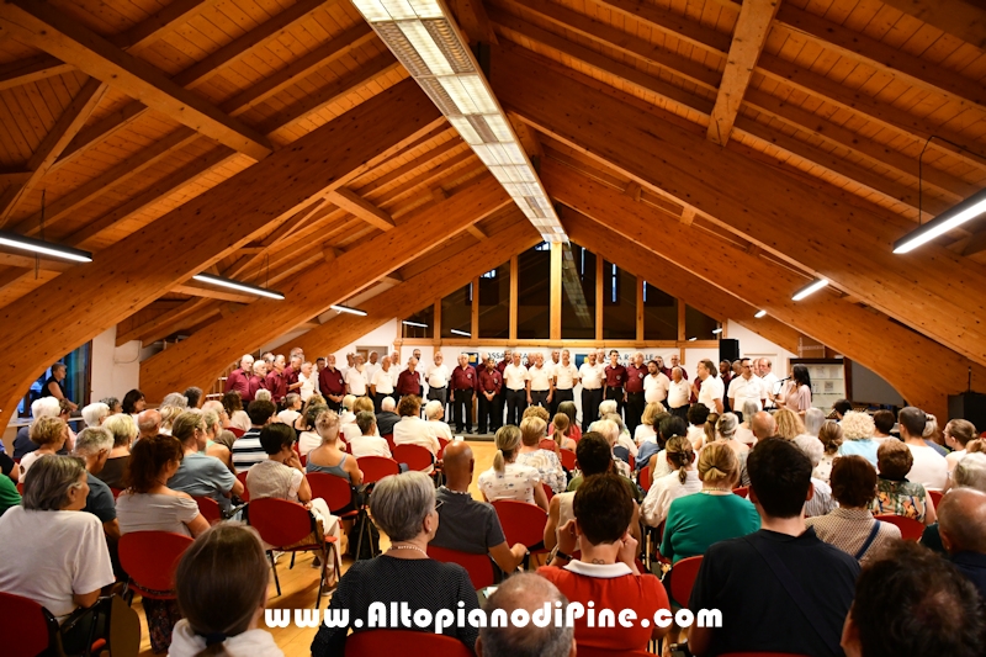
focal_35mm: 27
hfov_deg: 67.4
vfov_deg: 47.9
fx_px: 739
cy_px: 328
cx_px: 493
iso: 3200
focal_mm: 18
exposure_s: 1/125
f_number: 3.5
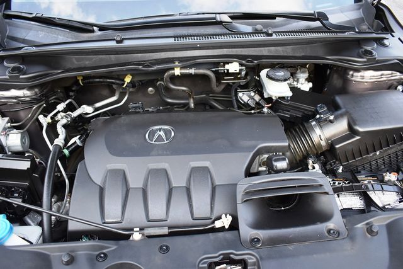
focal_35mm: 30
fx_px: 336
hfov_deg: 61.9
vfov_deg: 43.6
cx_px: 202
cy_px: 134
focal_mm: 20
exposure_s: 1/250
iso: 640
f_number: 3.8
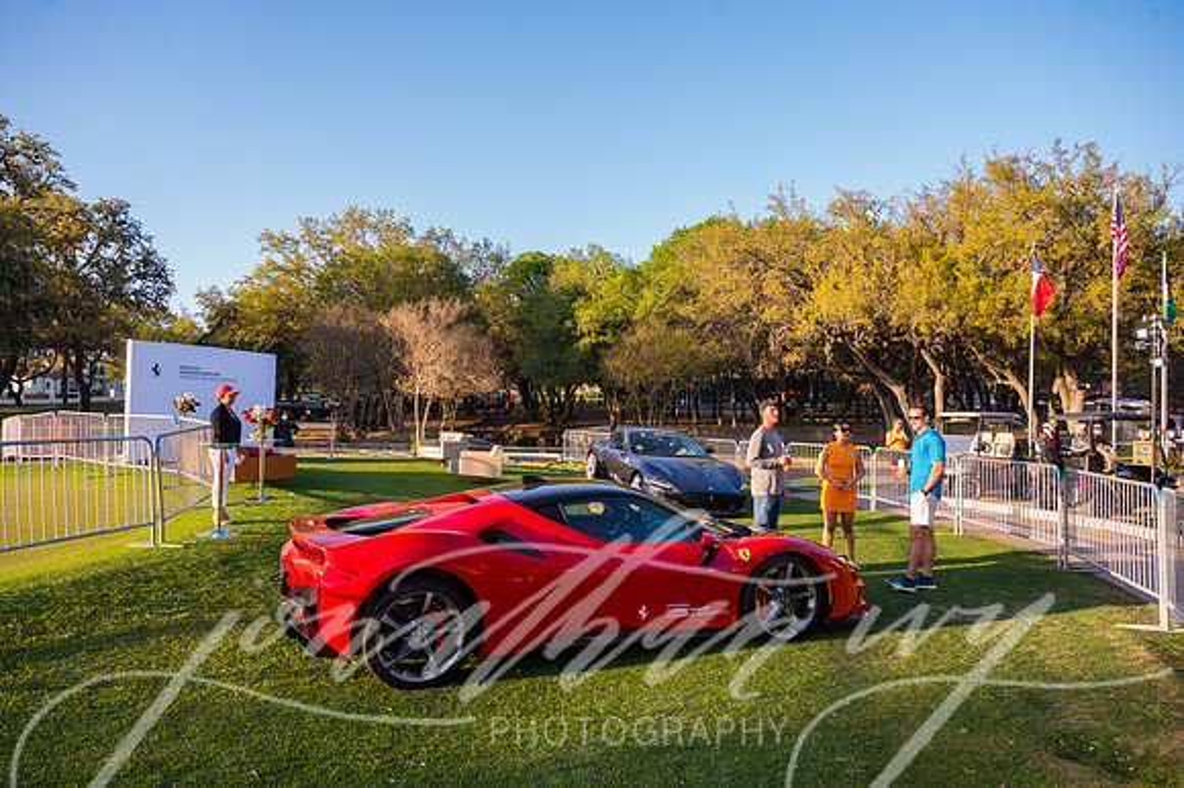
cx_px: 592
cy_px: 394
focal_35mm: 24
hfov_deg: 73.8
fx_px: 789
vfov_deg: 53.1
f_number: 5.6
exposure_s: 1/200
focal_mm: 24
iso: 250
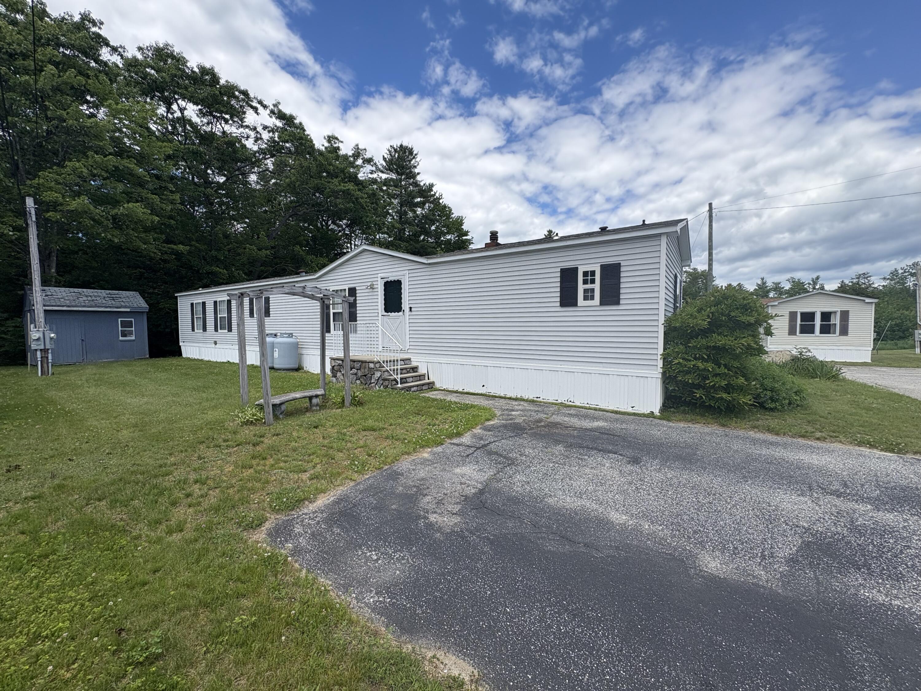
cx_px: 460
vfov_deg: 85.7
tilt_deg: -2.4
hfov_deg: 102.1
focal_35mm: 14
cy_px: 346
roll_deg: +0.2
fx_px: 372
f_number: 2.2
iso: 50
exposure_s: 1/1536
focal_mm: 2.22
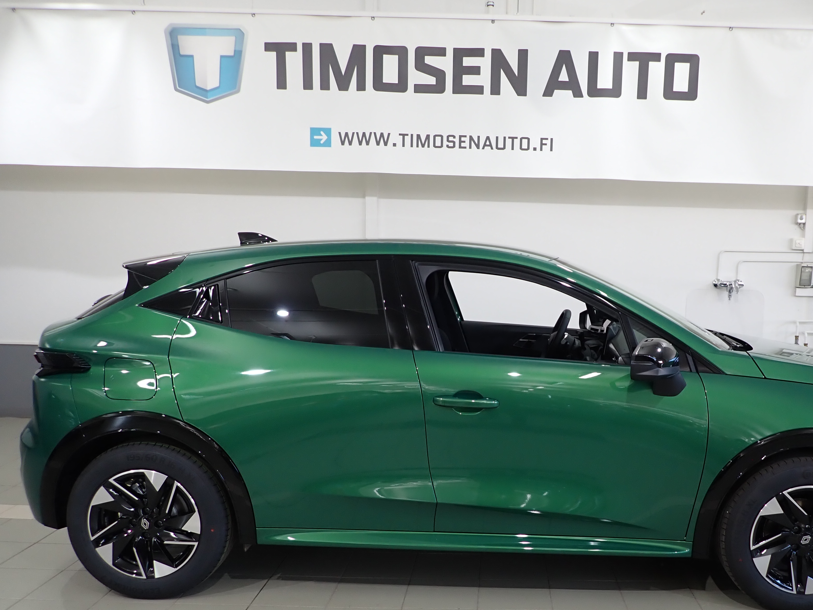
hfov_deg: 56.1
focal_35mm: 32
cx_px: 511
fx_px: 752
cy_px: 358
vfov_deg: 44.0
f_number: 2
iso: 125
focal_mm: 4.5
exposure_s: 1/60
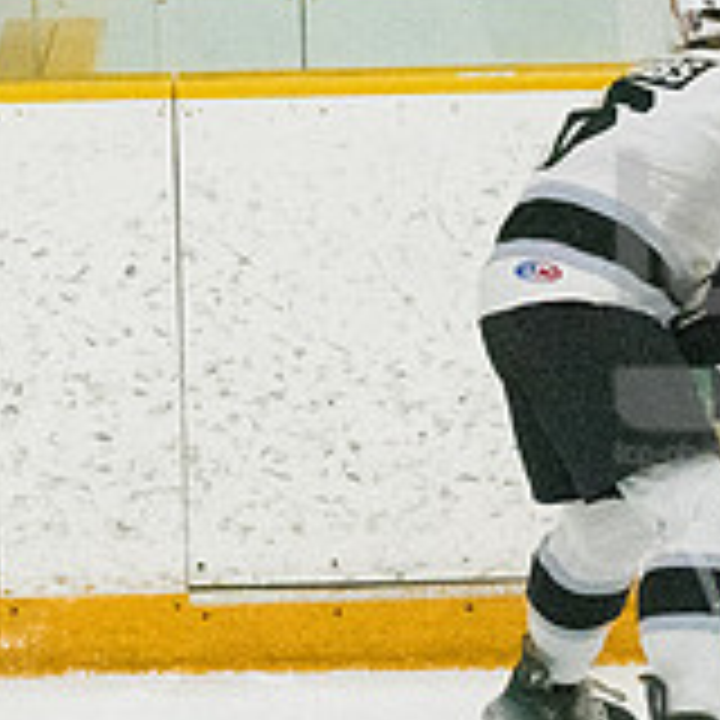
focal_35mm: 875
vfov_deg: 2.0
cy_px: 310
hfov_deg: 2.0
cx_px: 752
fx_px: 20591
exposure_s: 1/1600
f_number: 5
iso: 8000
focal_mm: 190
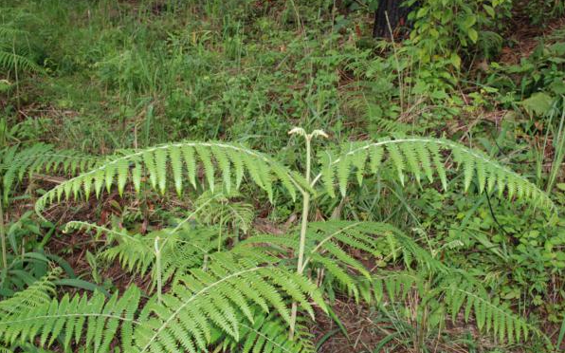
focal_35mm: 37
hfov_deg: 52.8
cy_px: 185
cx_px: 282
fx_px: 570
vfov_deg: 34.4
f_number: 8
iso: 200
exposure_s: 1/80
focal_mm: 24
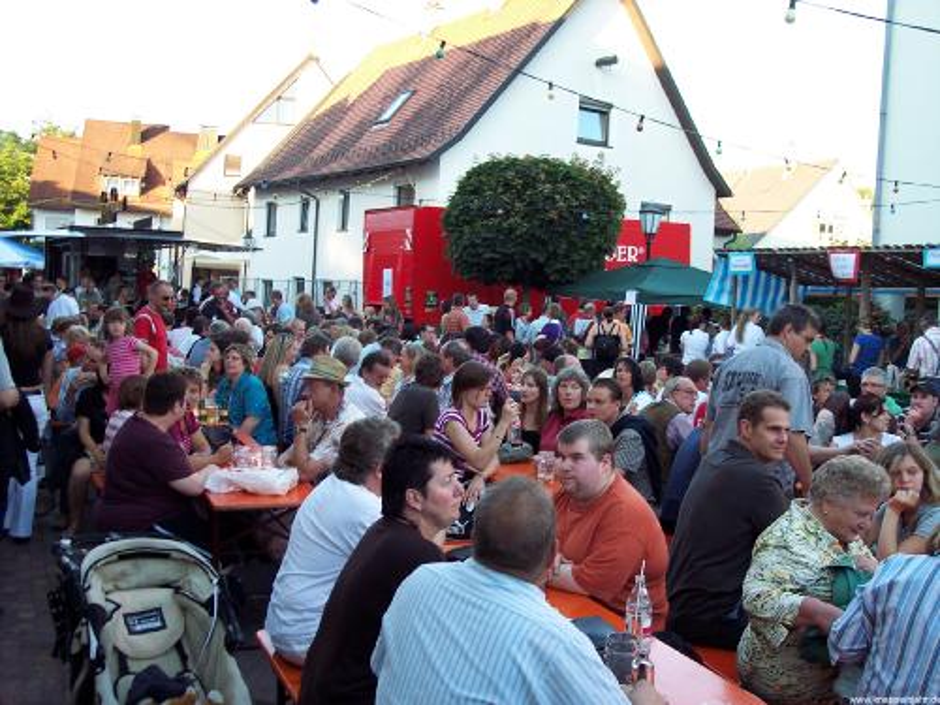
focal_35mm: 39
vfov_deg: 36.8
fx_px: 1059
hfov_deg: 47.9
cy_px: 352
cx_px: 470
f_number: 3.4
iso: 100
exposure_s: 1/60
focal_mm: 8
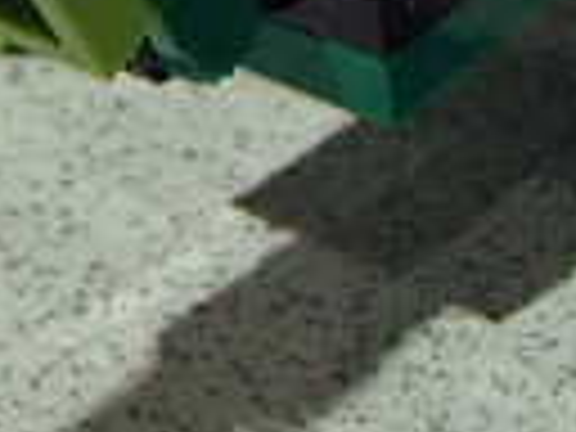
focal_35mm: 155
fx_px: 2579
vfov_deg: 8.9
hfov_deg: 12.7
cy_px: -504
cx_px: 450
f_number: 2.7
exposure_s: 1/18
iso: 100
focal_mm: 8.13
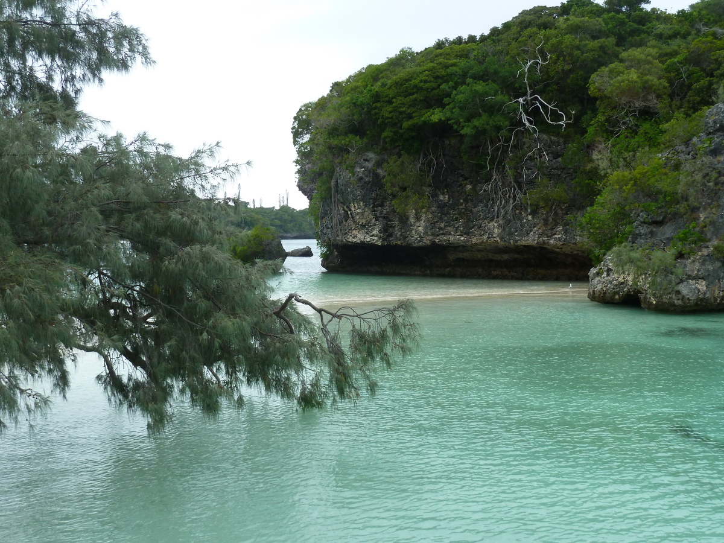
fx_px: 920
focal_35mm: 44
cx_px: 362
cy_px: 272
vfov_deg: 32.9
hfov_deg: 42.9
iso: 160
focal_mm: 7.3
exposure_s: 1/100
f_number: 3.7
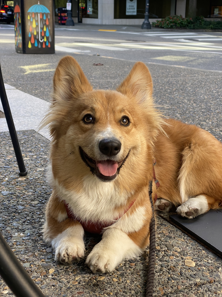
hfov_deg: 28.0
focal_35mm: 52
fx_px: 445
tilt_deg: -18.0
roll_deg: +0.2
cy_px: 148
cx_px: 111
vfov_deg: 36.8
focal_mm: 6
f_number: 2
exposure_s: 1/121
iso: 100
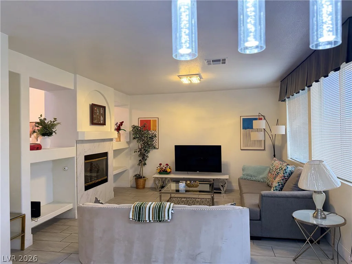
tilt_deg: -0.3
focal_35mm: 24
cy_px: 132
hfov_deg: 71.6
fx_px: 244
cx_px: 176
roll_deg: +0.7
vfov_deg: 56.8
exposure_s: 1/120
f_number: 1.78
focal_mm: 6.76
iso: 250
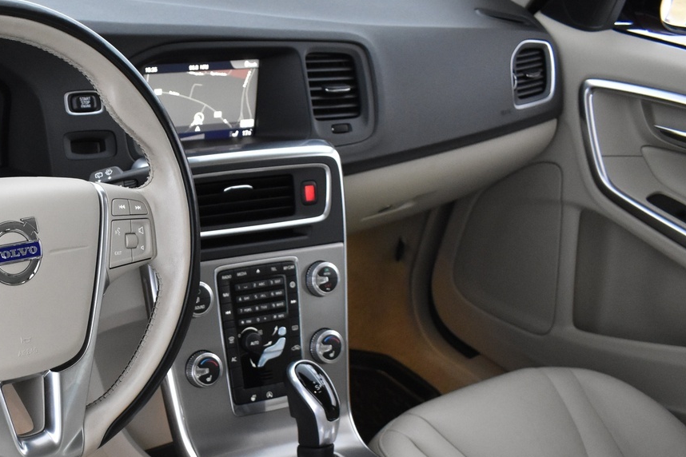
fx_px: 972
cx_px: 63
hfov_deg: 36.4
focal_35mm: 51
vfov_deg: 26.0
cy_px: 374
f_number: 3.5
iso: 2200
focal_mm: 18
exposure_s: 1/30
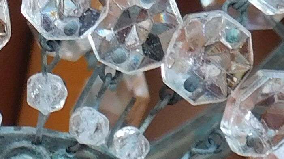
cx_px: -32
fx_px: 1619
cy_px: -6
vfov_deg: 5.6
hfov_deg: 9.9
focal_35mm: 215
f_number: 3.2
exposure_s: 1/60
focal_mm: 5.3
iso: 125
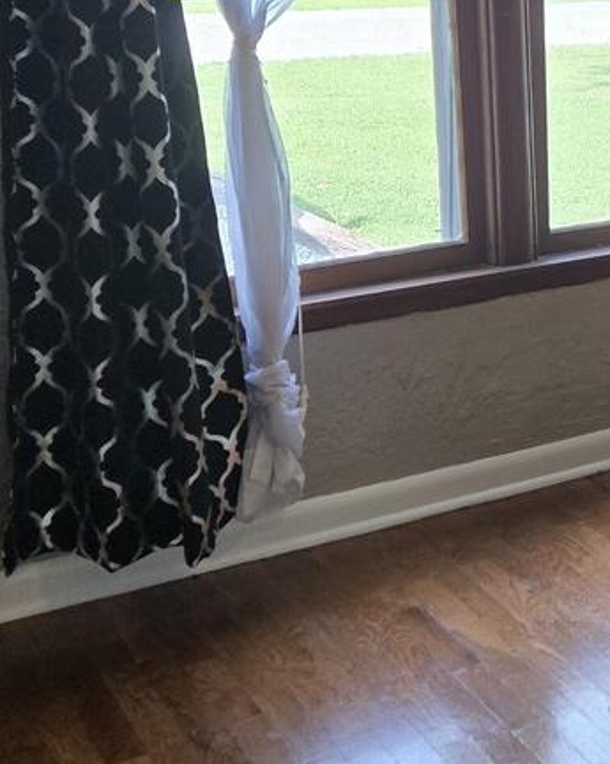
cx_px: 1009
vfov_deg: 26.3
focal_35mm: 71
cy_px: 150
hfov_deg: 18.2
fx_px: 1604
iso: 160
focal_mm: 5.4
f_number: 1.8
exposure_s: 1/120
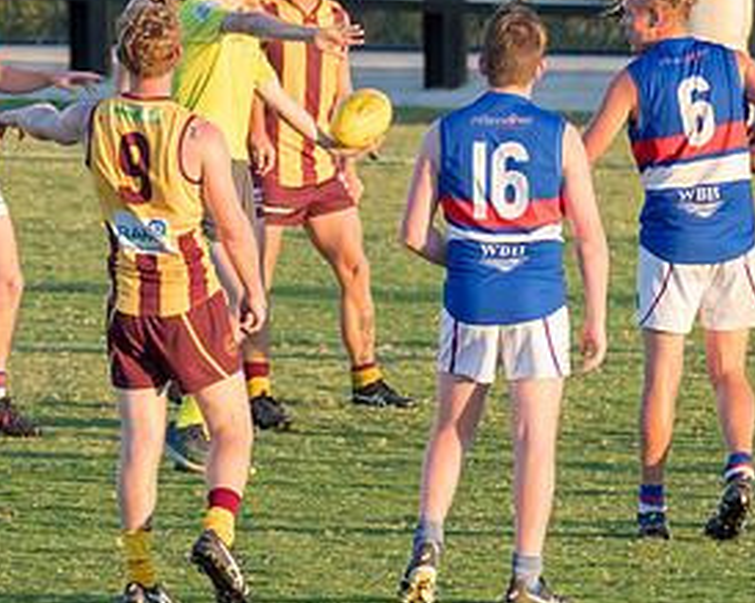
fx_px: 25822
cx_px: 284
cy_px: 195
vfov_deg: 1.3
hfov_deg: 1.7
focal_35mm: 1156
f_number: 7.1
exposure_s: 1/400
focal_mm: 350
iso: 800
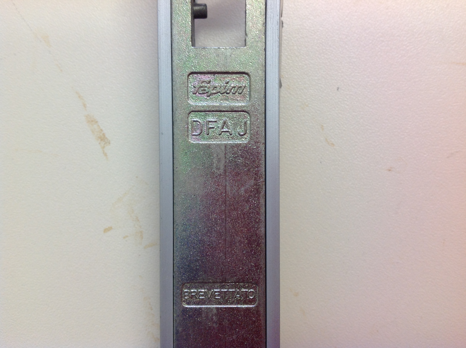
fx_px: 470
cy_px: 174
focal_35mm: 35
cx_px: 233
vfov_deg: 40.6
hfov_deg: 52.7
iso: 50
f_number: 2.4
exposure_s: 1/33
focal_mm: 4.28
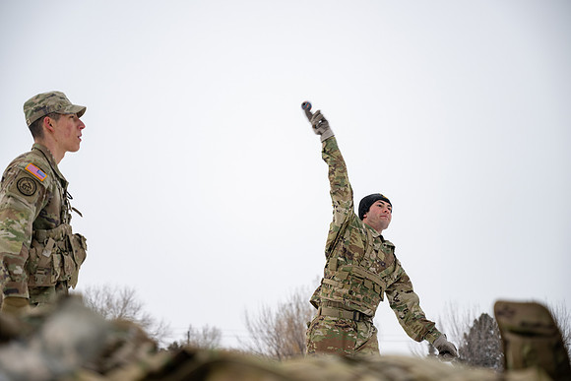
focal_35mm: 70
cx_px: 286
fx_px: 1110
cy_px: 190
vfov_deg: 19.5
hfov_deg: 28.8
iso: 100
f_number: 4
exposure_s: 1/800
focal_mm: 70
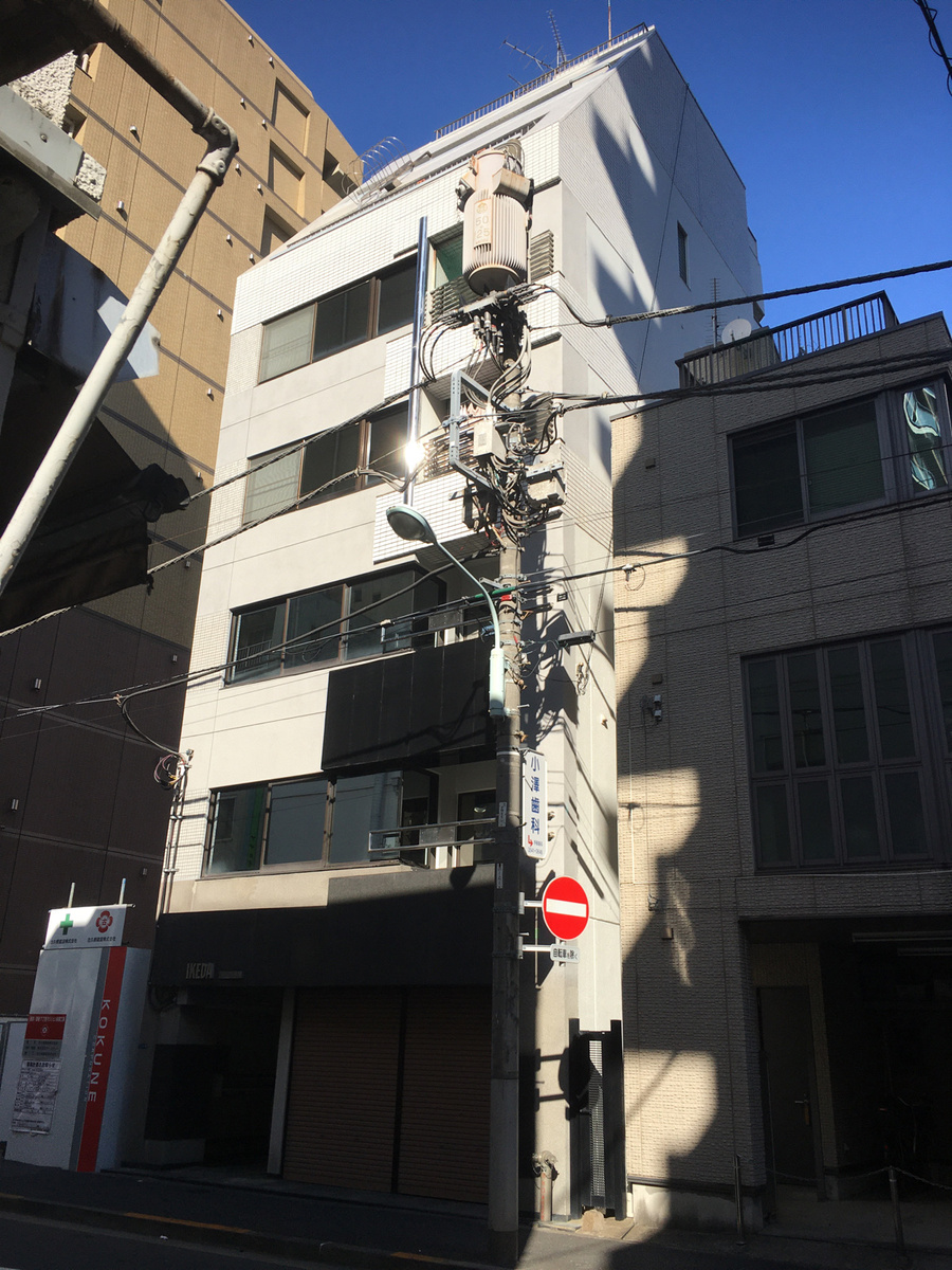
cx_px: 476
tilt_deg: +20.3
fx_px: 1063
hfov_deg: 48.2
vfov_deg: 61.7
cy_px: 635
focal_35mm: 29
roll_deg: -0.4
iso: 25
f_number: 2.2
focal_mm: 4.15
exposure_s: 1/1131
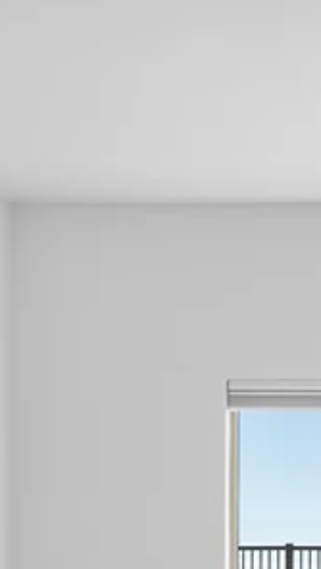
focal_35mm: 76
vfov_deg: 26.1
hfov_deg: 14.7
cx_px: 500
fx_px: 1147
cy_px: 597
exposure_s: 1/13
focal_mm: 21
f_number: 8
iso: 400
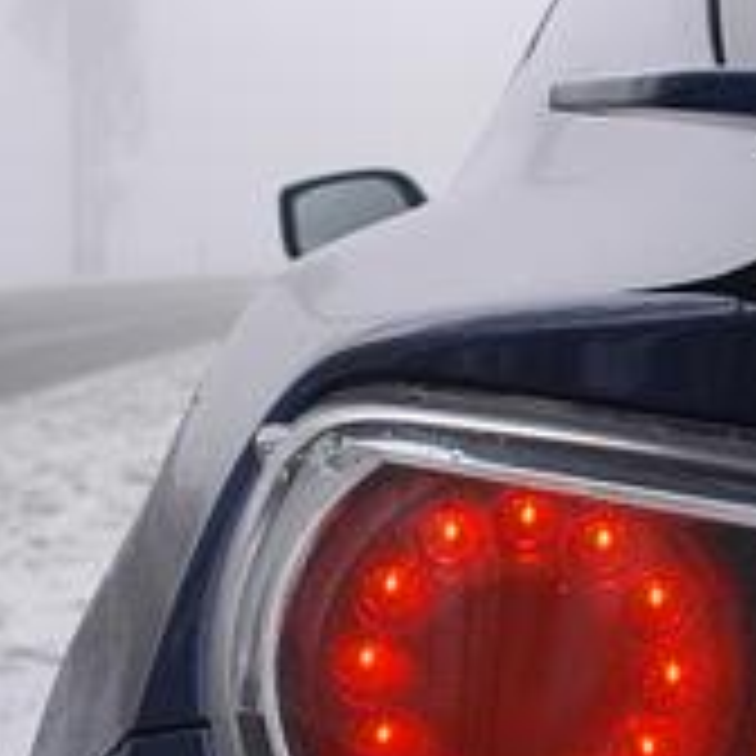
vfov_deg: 21.1
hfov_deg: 20.7
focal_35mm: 82
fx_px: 2026
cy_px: 374
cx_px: 688
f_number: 6.7
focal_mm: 24
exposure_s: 1/100
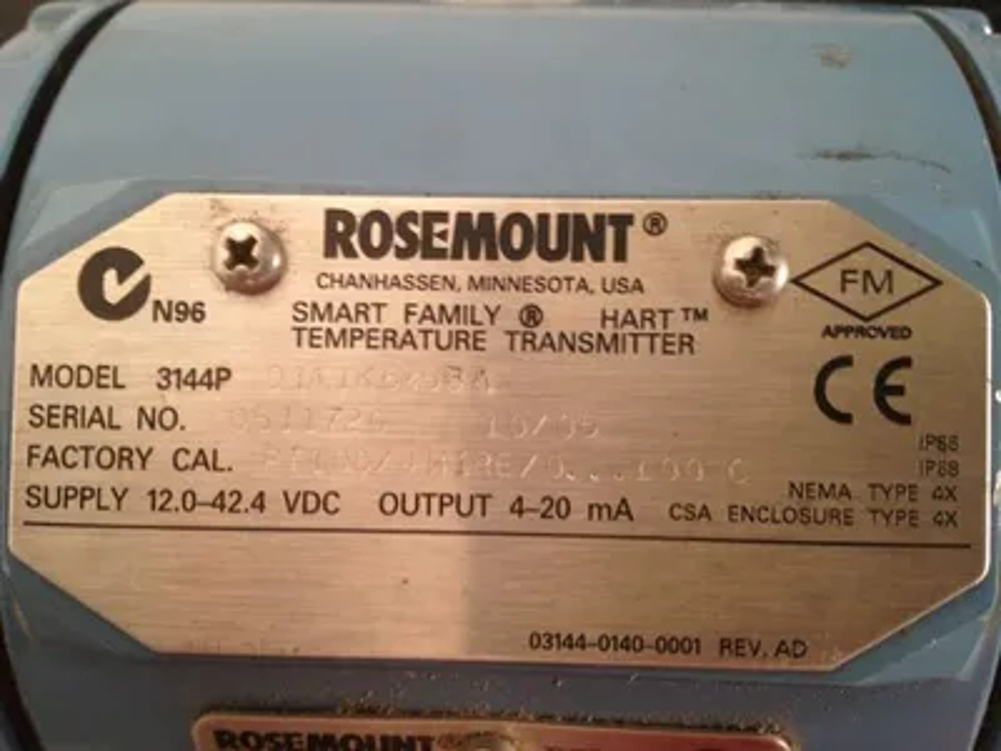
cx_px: 500
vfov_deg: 40.7
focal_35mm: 35
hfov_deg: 52.6
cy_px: 376
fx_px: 1012
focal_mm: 4.28
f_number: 2.4
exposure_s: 1/20
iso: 80
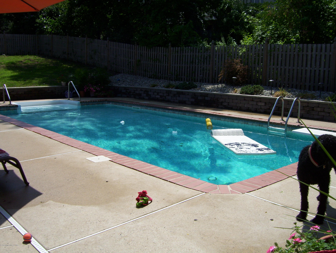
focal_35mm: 36
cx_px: 168
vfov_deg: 39.7
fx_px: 350
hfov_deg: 51.3
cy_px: 126
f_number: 4.8
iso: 80
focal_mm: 6
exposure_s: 1/500
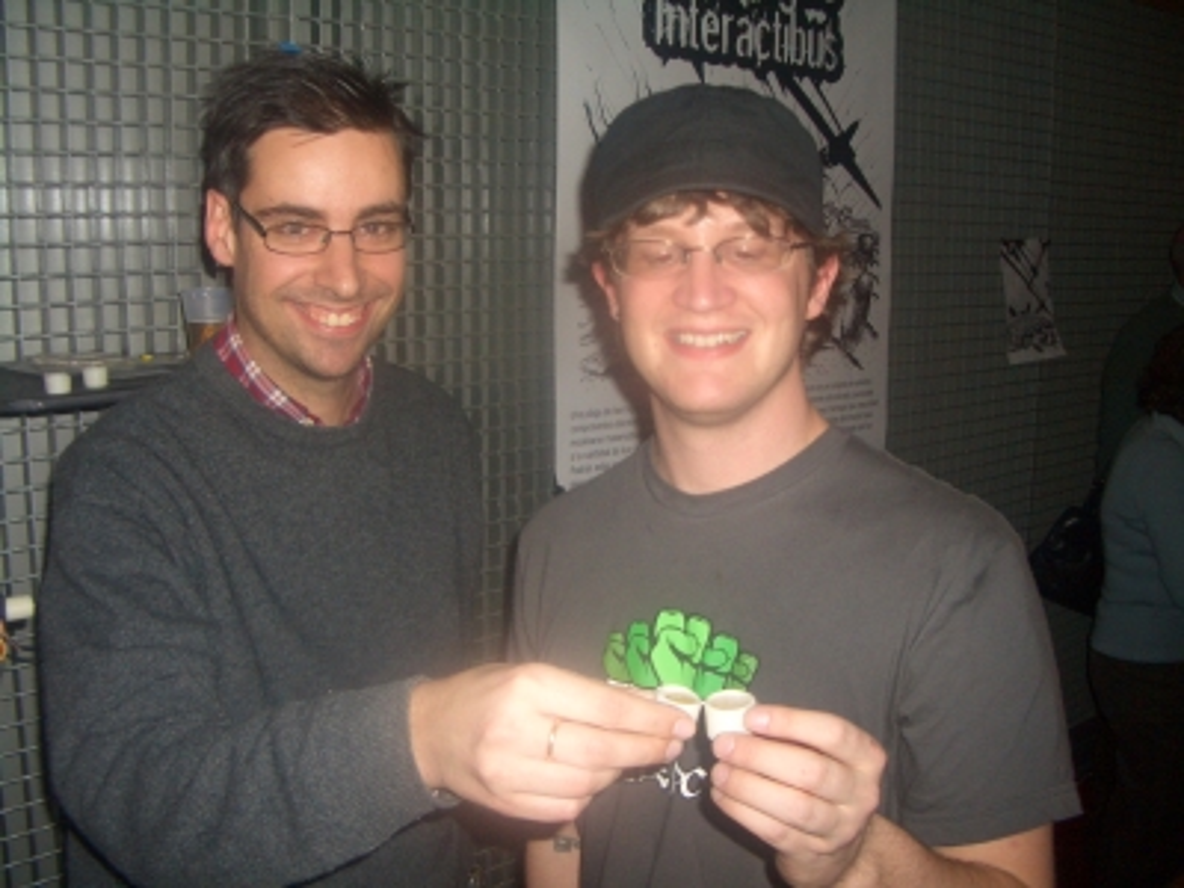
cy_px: 444
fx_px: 1197
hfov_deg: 52.6
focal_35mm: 35
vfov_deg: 40.7
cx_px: 592
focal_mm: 5.8
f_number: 2.6
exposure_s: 1/60
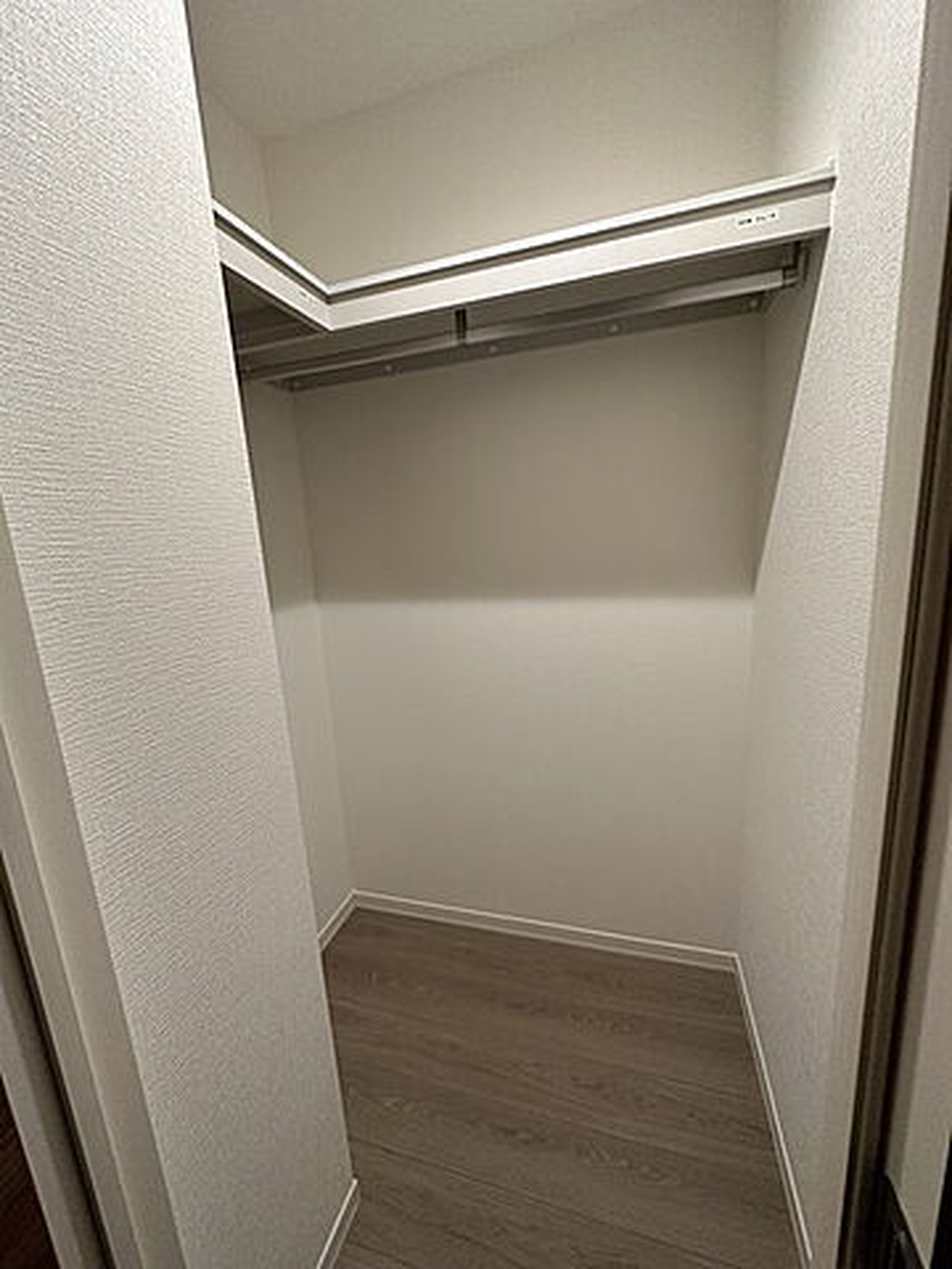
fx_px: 513
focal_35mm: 14
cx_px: 476
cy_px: 634
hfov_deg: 85.7
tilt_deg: -11.4
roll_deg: +1.9
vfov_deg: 102.1
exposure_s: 1/62
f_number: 2.2
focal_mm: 2.22
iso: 320
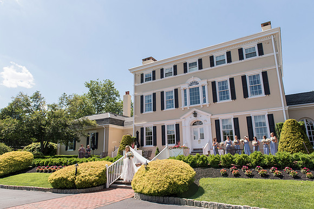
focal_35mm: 24
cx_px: 157
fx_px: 209
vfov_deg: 53.2
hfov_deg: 73.7
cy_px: 104
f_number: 6.3
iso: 400
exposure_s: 1/1000
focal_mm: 24
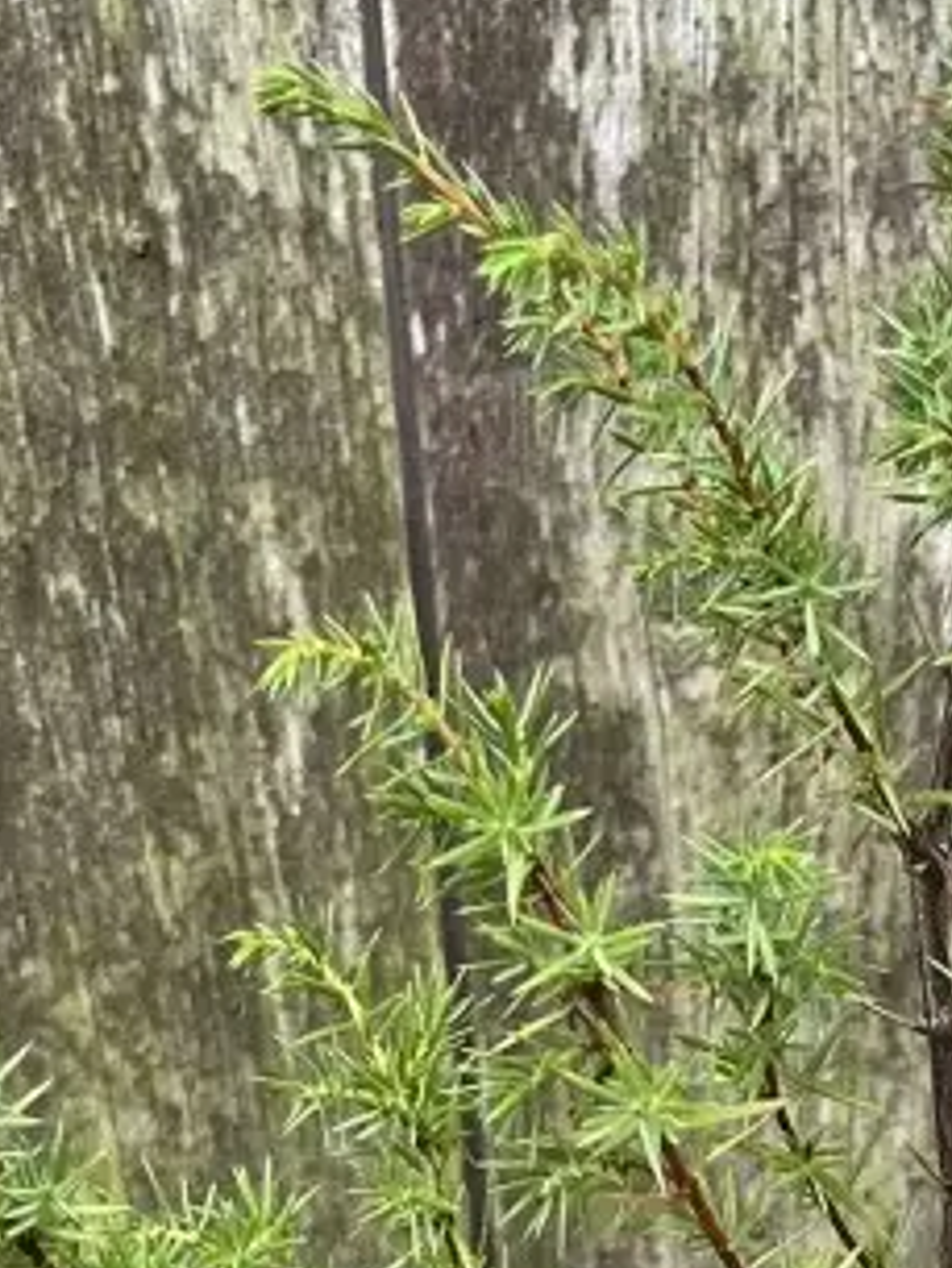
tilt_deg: -23.6
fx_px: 3371
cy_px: 1813
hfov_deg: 15.8
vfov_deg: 19.1
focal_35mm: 92
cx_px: 902
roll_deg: +1.2
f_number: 1.6
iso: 80
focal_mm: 5.1
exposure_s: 1/121
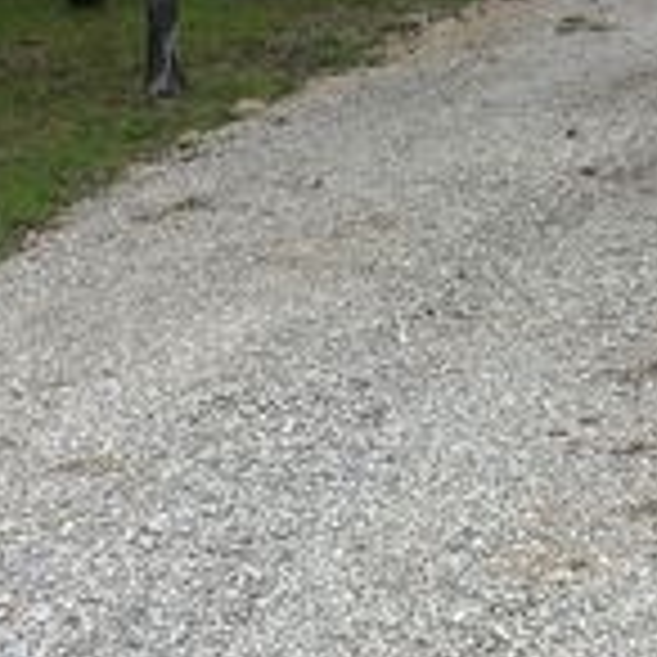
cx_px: 382
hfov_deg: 16.6
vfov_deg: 16.6
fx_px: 2255
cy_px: 299
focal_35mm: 105
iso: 50
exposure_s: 1/2762
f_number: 1.5
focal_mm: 5.7
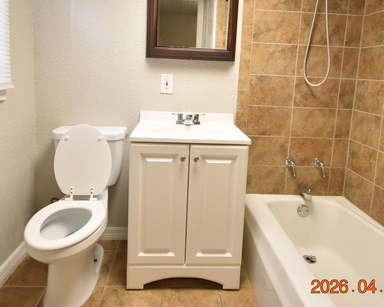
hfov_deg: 70.3
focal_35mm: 24
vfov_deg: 57.5
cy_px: 101
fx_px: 273
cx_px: 190
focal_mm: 10
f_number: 3.5
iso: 800
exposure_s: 1/60
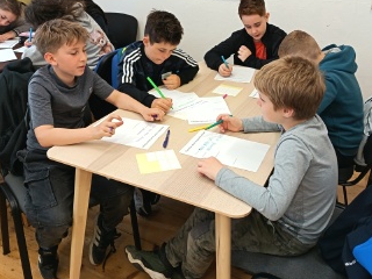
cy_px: 83
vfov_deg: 39.0
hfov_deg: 51.3
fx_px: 387
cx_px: 202
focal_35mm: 36
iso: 1800
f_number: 1.75
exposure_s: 1/100
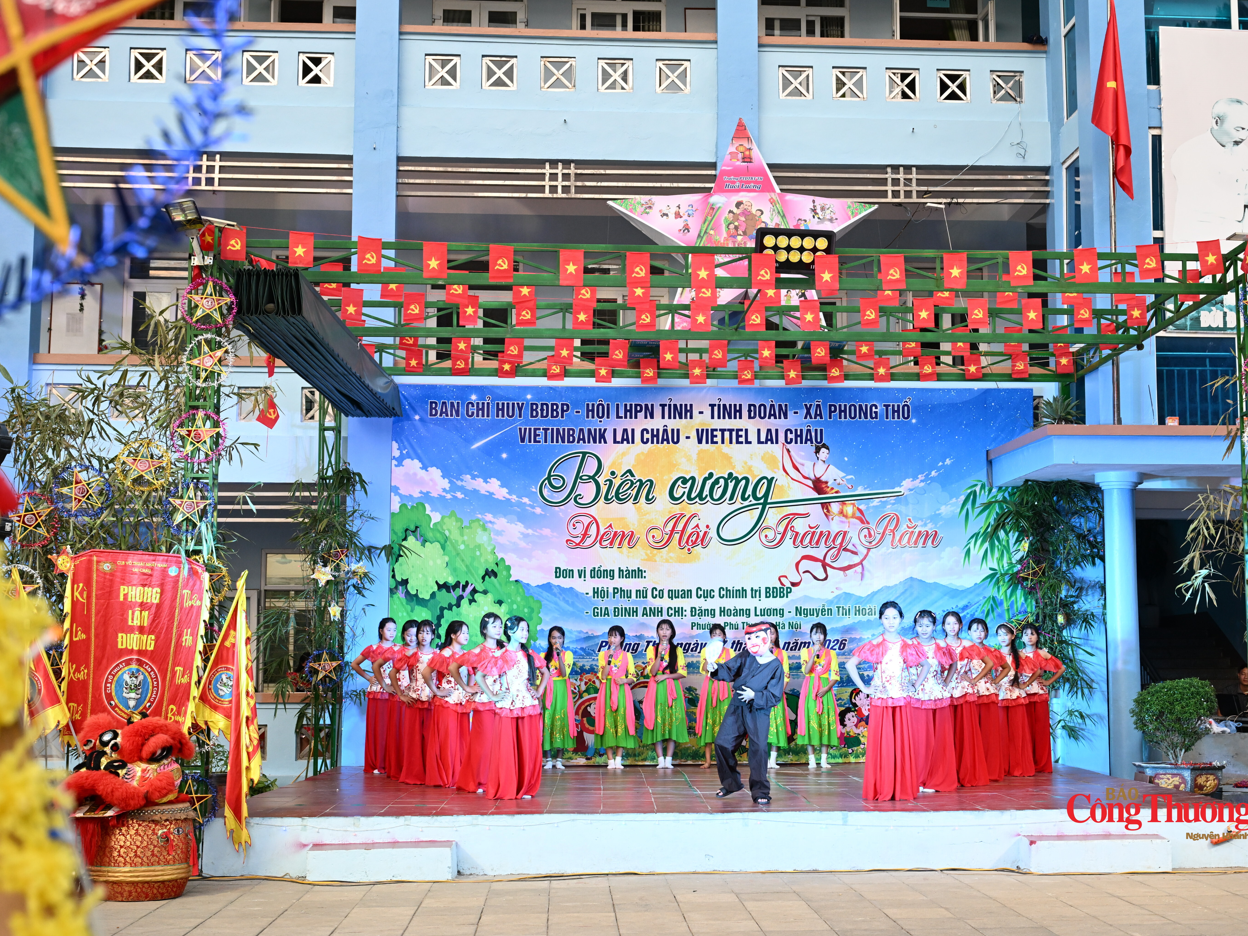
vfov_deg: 30.9
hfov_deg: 40.4
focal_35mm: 47
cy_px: 469
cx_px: 703
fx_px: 1694
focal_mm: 43
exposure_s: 1/125
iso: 1250
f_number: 5.6
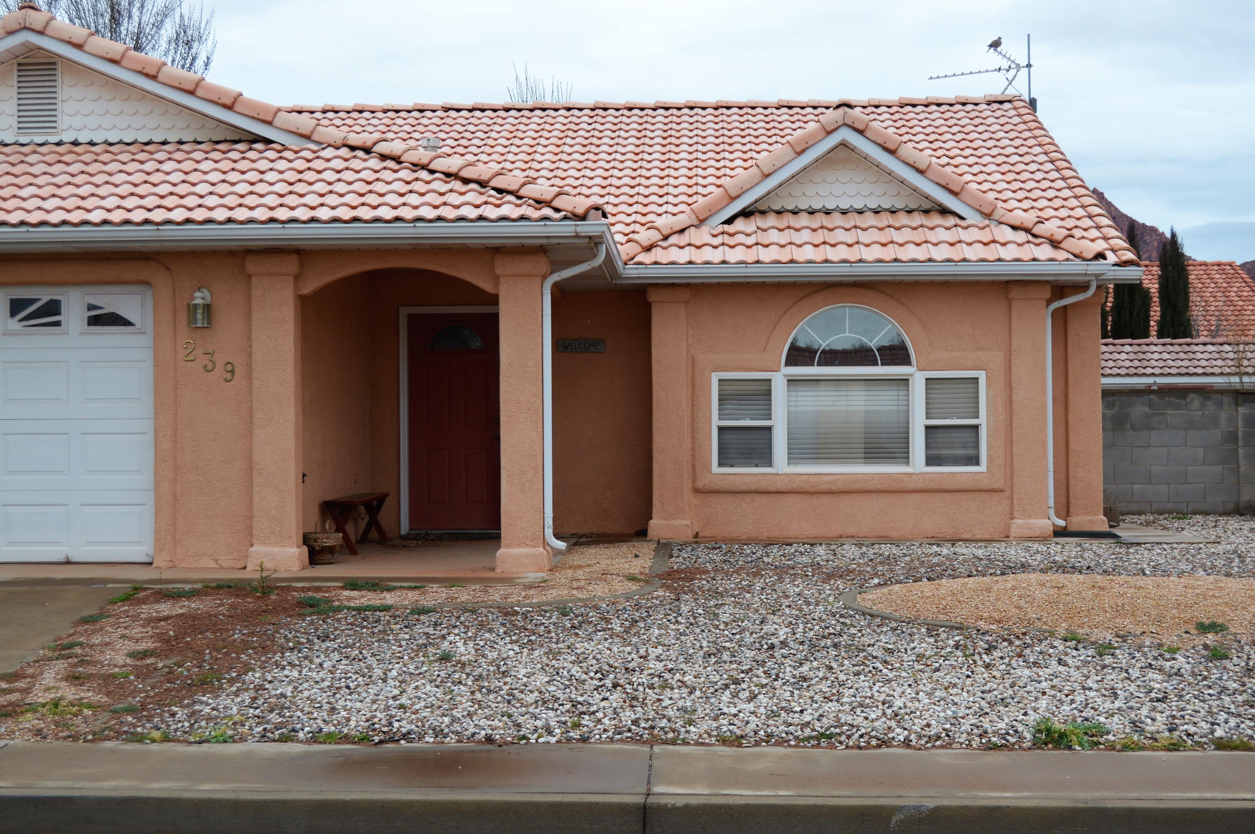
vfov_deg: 25.7
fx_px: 1828
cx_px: 628
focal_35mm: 52
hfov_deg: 37.9
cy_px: 417
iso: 100
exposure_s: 1/160
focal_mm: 35
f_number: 6.3
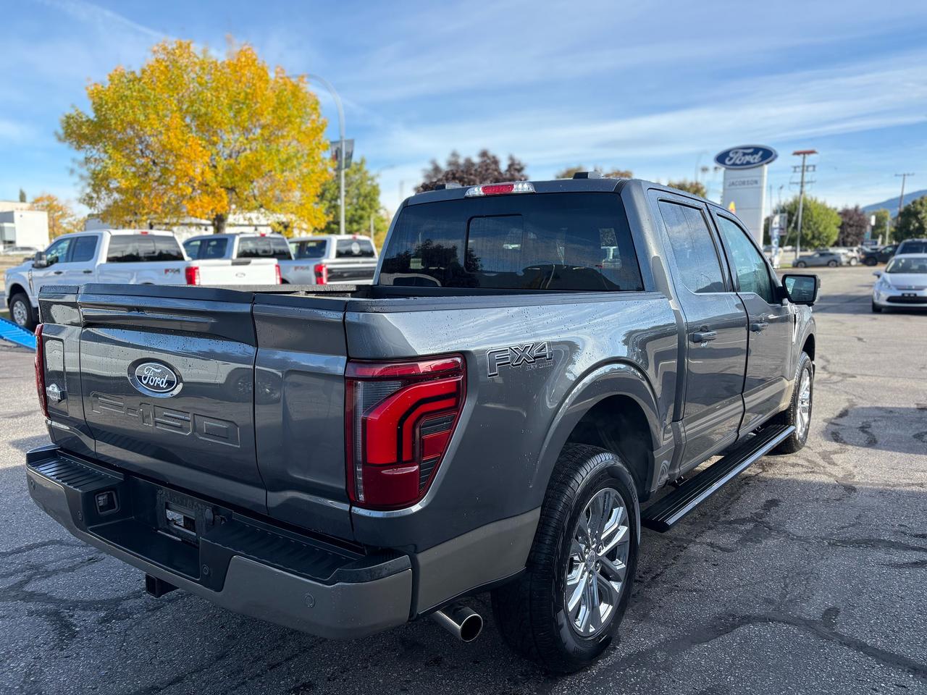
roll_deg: -0.1
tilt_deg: -7.3
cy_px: 348
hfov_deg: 67.3
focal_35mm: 26
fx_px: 696
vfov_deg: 53.1
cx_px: 464
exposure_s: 1/1217
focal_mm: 5.96
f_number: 1.6
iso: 50
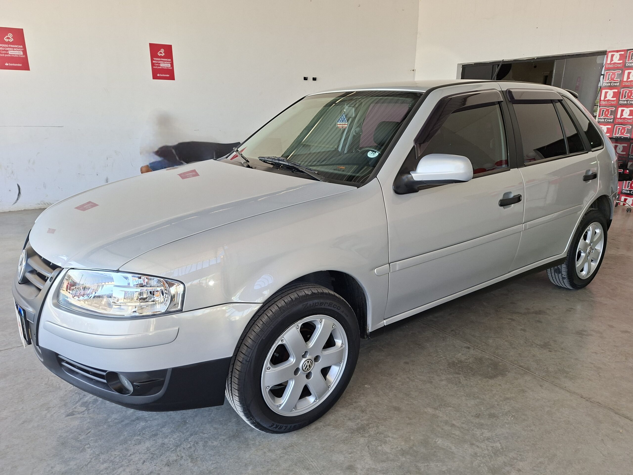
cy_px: 238
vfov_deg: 58.9
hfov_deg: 73.9
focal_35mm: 23
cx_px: 316
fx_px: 421
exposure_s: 1/147
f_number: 1.8
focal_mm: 5.54
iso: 50
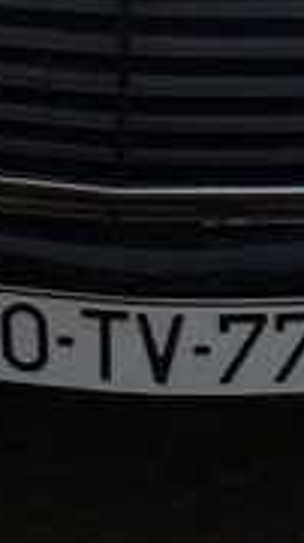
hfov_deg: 9.8
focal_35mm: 124
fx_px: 1780
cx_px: 178
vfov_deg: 16.2
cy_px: -195
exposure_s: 1/207
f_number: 2.2
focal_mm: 3.3
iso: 50
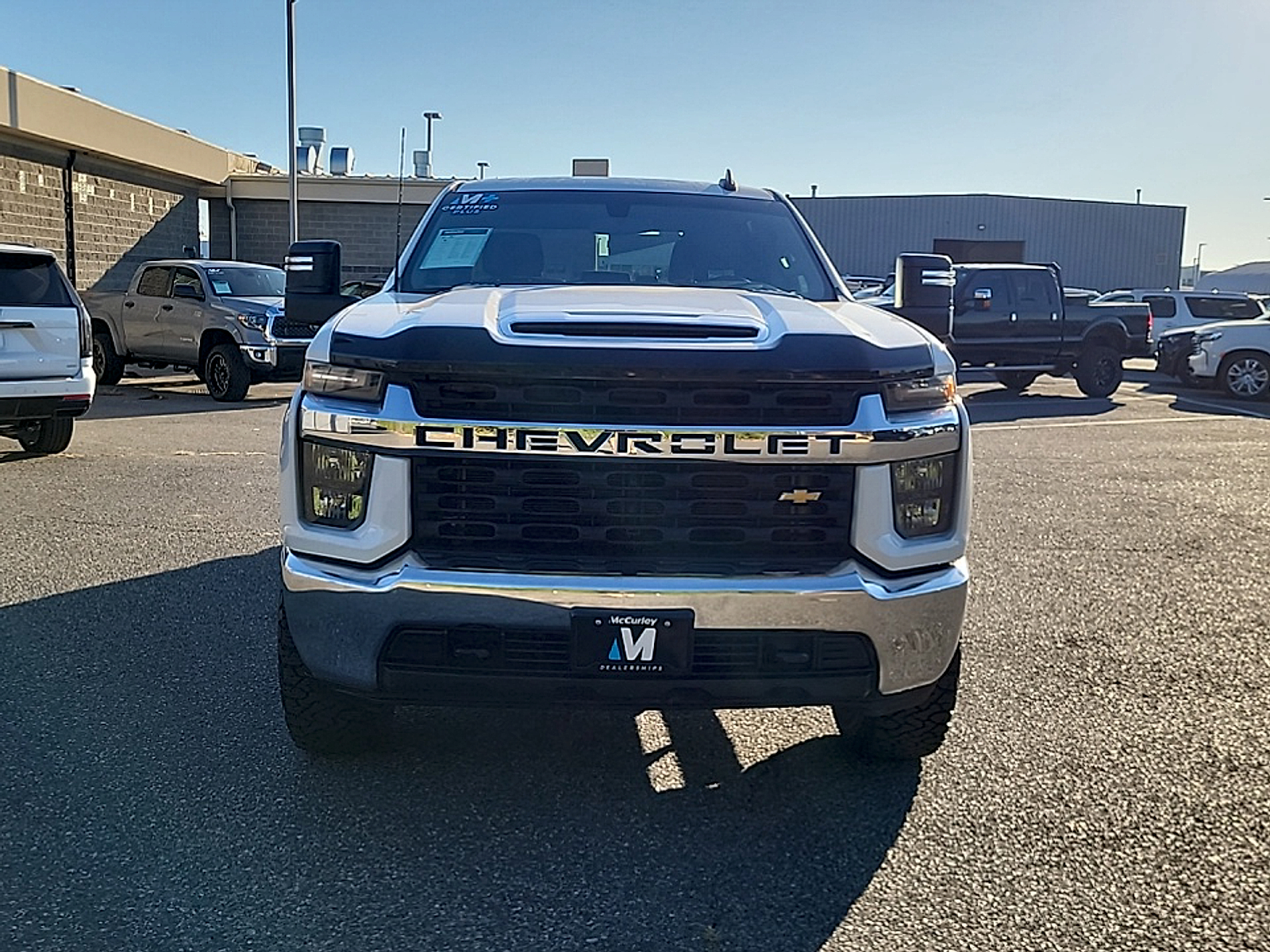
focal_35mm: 26
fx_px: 954
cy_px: 476
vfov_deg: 53.1
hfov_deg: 67.3
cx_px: 635
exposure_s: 1/1853
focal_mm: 5.4
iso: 50
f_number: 1.8
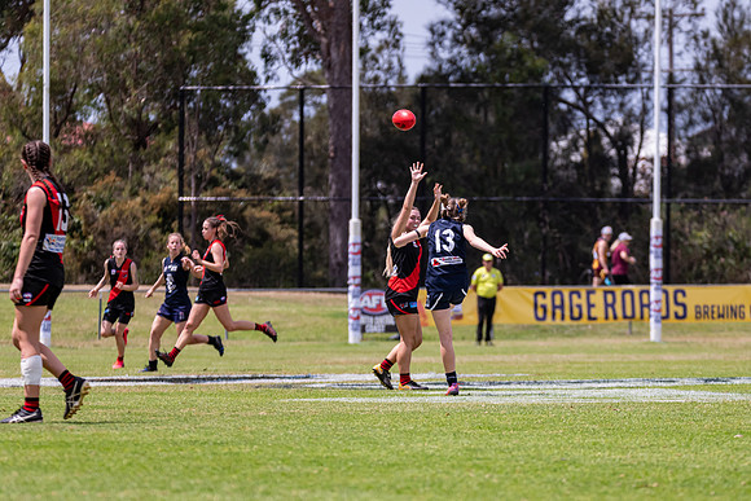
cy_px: 290
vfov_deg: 4.3
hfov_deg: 6.5
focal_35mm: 317
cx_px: 458
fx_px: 6611
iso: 800
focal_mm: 260
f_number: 6.3
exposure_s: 1/3200
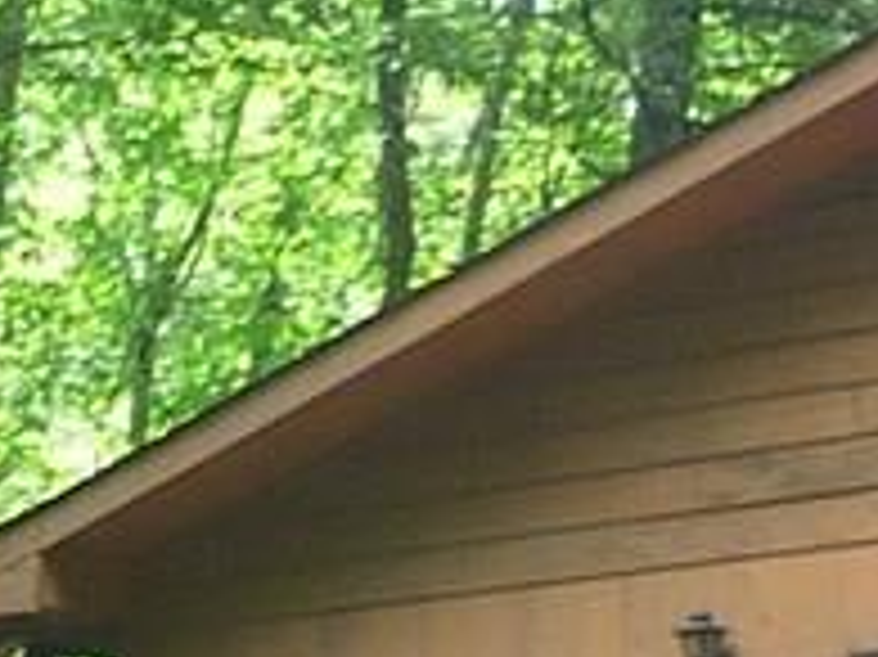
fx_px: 5729
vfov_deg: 6.4
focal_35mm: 226
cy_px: 1188
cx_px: 2112
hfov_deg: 8.1
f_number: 3.5
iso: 100
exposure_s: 1/60
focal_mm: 5.3
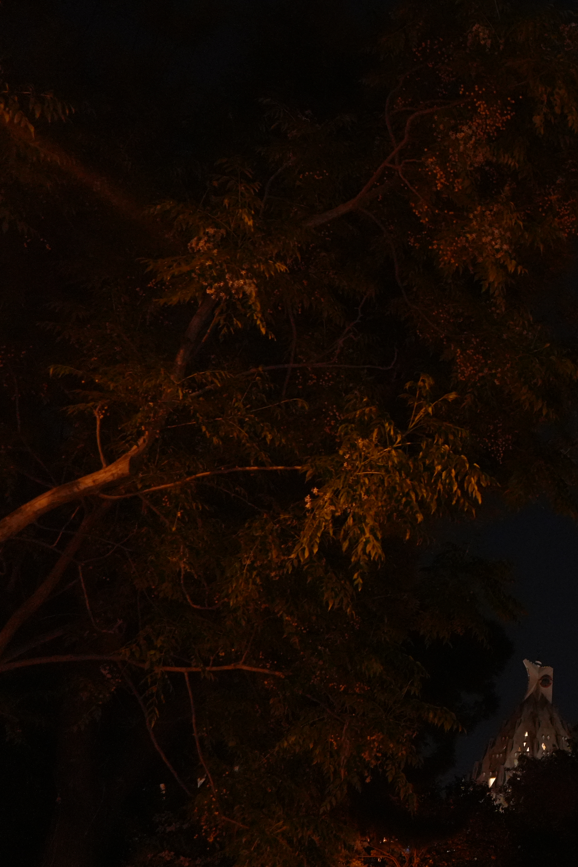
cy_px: 358
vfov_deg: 32.3
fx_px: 1493
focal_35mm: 62
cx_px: 767
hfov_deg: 20.0
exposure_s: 1/20
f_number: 4.5
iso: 6400
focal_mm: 33
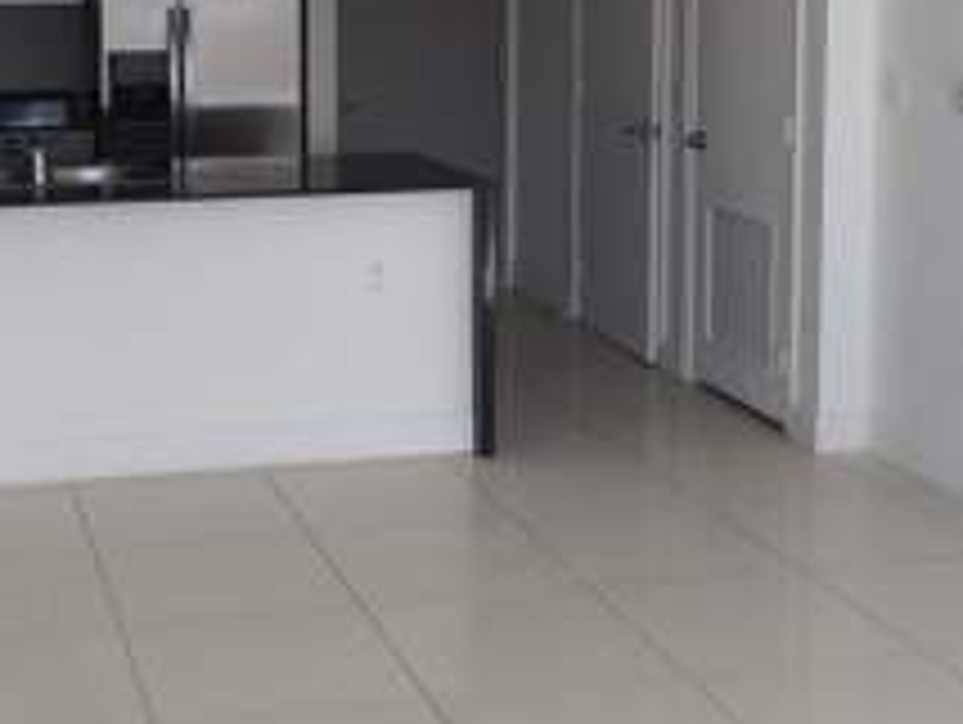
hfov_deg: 29.6
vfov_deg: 22.3
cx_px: 346
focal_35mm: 65
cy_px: 135
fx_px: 1810
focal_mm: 4.15
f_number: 2.2
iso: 32
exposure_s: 1/373
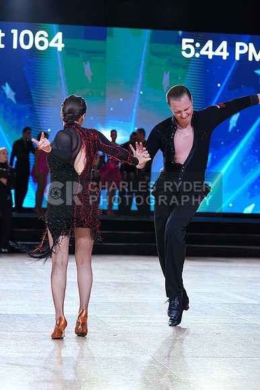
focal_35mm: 95
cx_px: 130
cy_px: 195
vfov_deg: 21.5
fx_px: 1028
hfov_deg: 14.4
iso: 1600
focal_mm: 95
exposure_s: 1/500
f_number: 4
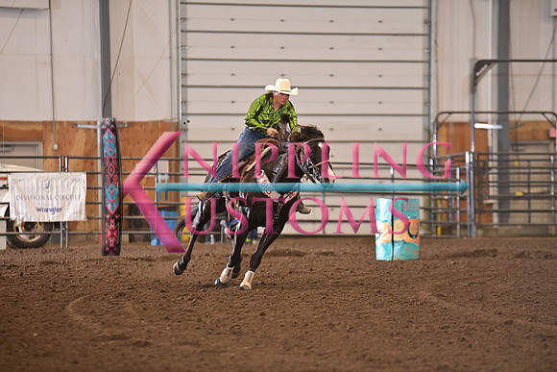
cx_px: 278
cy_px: 186
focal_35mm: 200
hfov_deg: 10.3
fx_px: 3095
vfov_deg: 6.9
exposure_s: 1/250
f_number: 3.2
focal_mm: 200
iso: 1000
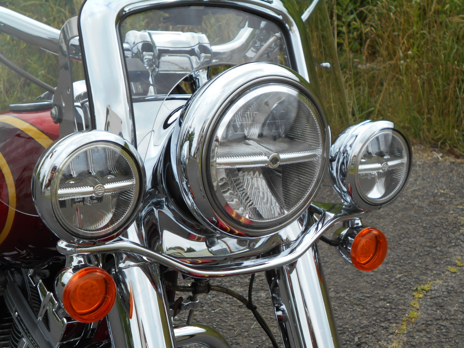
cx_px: 232
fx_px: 777
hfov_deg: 33.2
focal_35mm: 58
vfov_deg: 25.2
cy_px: 174
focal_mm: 10
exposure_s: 1/320
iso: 80
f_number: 4.9
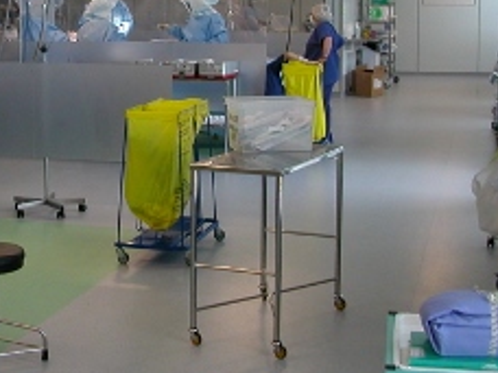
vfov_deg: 20.1
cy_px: 116
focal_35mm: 73
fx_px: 1050
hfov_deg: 26.1
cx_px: 83
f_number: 2.7
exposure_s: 1/67.3
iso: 100
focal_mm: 5.6
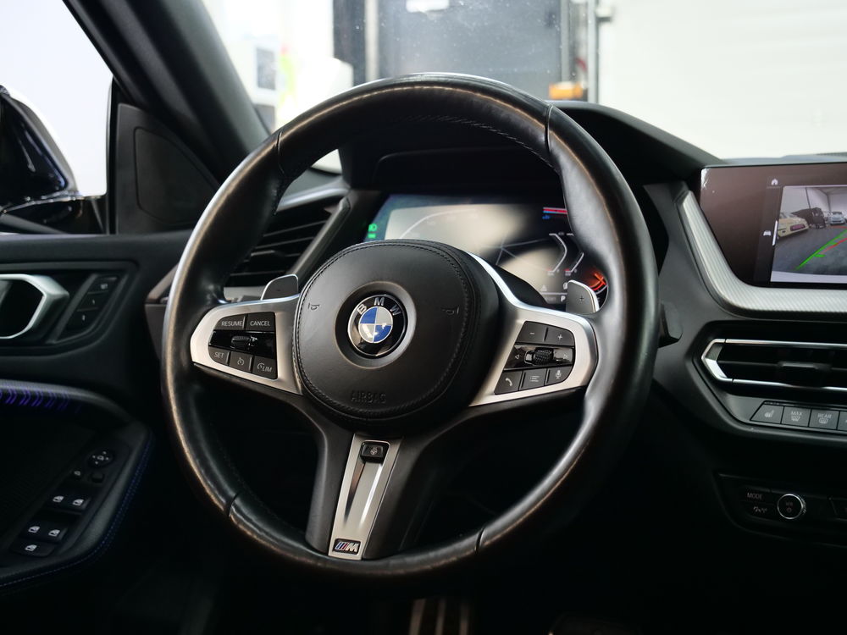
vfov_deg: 32.9
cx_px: 424
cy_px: 318
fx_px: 1077
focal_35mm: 44
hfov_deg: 42.9
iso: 1250
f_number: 3.3
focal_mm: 22
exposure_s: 1/60
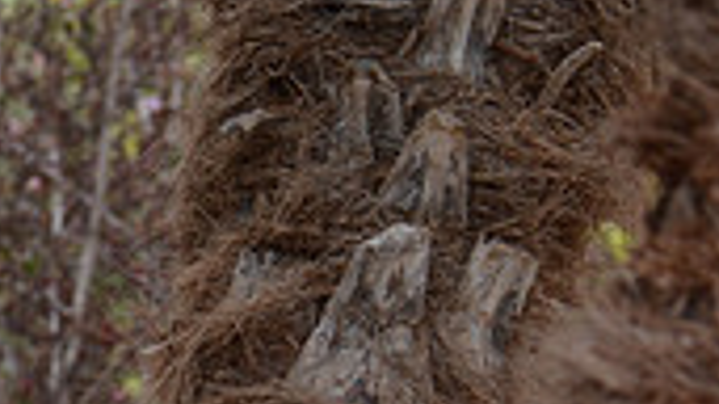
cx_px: -294
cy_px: 76
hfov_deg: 5.2
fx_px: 7889
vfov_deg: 2.9
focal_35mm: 414
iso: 200
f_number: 7.1
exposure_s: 1/200
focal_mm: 78
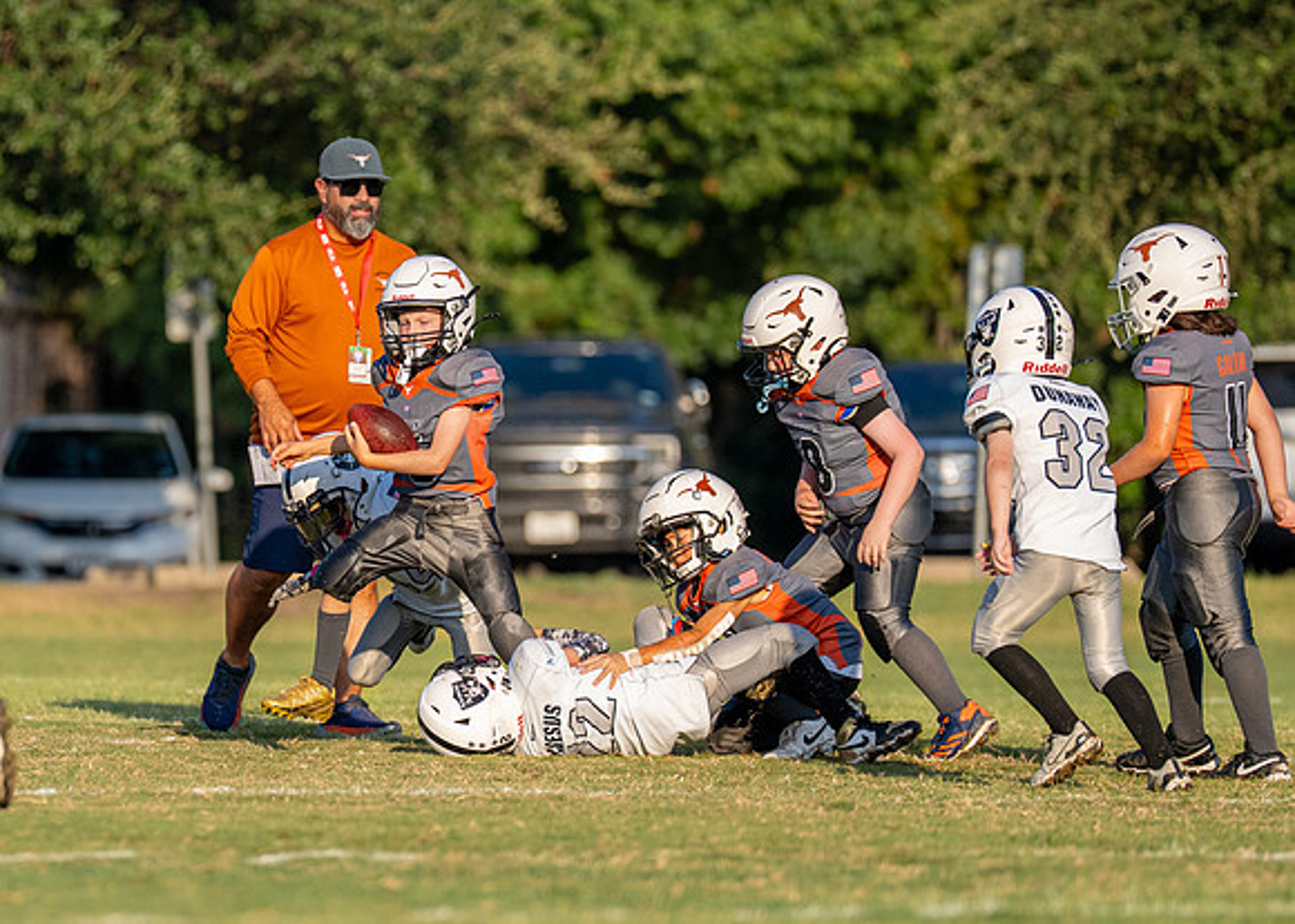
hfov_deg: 5.1
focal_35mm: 392
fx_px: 14431
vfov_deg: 3.7
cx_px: 434
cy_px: 515
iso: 320
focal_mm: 200
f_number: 2.8
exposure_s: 1/5000
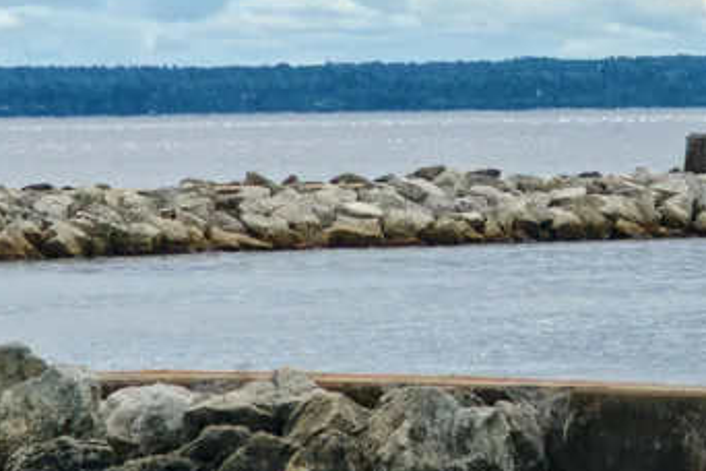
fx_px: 13570
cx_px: 603
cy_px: 126
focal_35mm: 692
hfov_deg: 3.0
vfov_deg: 2.0
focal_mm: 210
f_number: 8
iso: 125
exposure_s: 1/400
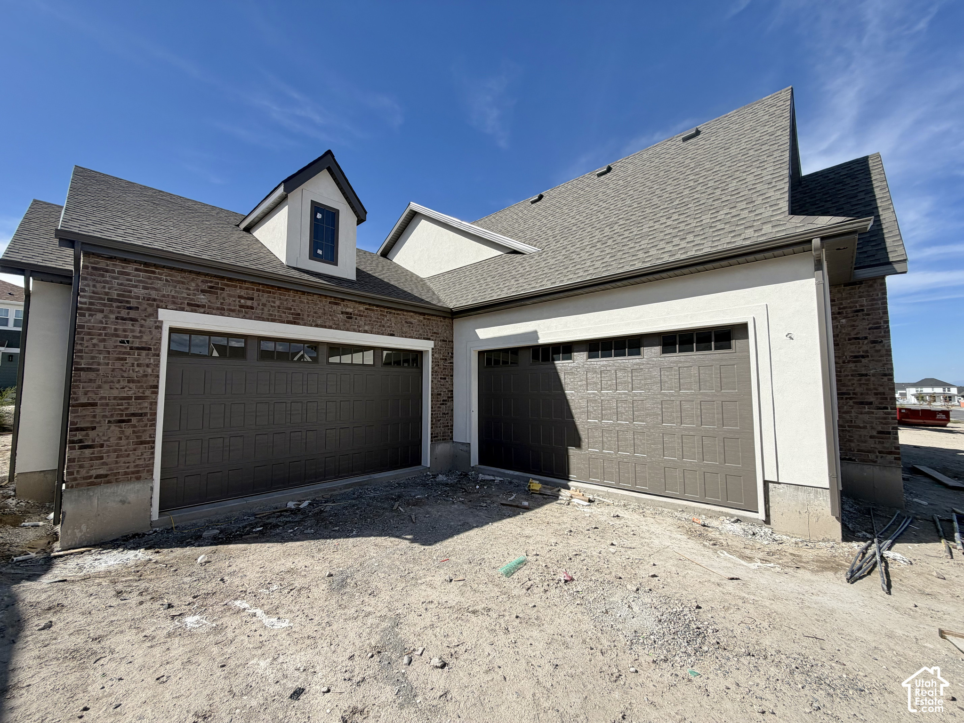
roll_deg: +0.4
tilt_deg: +4.5
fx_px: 390
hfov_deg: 102.1
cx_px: 482
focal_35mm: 14
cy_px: 362
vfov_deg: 85.7
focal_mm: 2.22
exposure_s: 1/901
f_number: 2.2
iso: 20
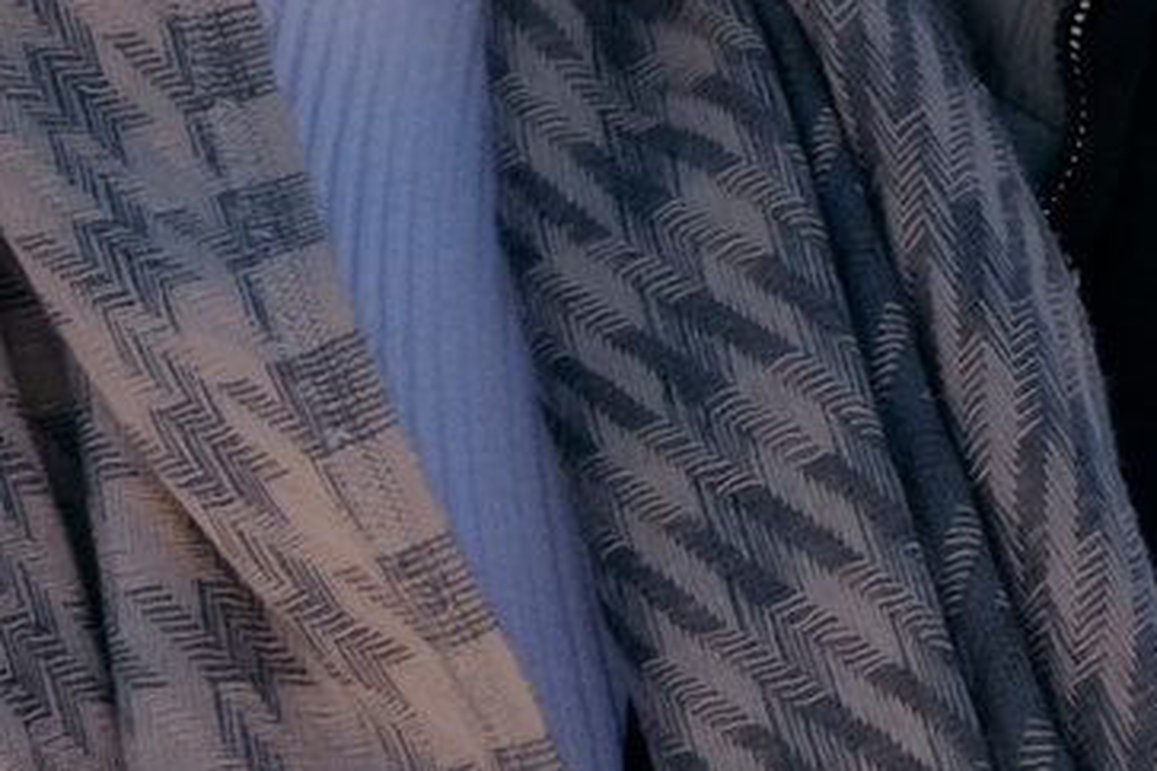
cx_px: 2165
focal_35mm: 651
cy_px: -388
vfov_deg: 2.1
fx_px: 20921
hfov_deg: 3.1
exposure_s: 1/640
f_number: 6.3
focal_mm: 84
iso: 125
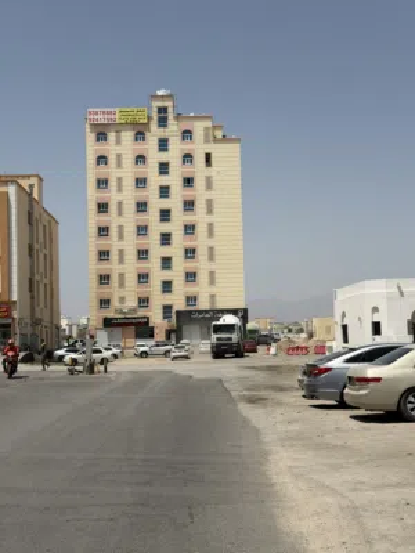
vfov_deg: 39.7
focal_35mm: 48
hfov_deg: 30.3
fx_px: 767
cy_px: 276
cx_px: 208
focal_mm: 6.76
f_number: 1.78
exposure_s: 1/11364
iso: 64
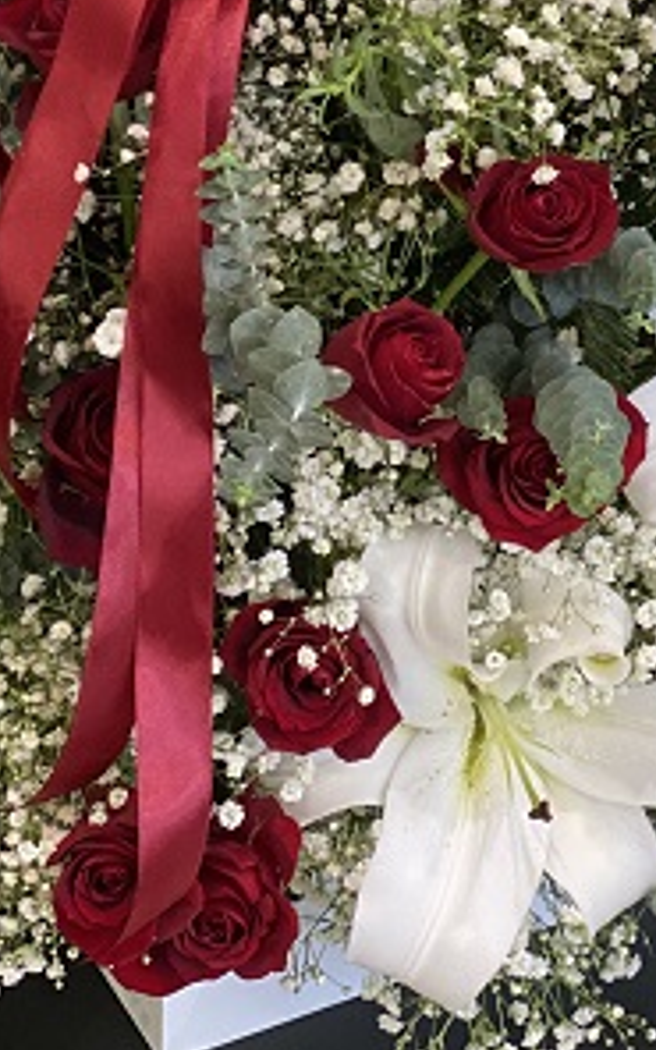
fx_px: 3547
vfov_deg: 16.5
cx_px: 574
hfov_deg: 10.5
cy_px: -11
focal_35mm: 124
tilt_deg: -25.0
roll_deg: -3.7
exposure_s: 1/122
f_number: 2
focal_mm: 6
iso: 160
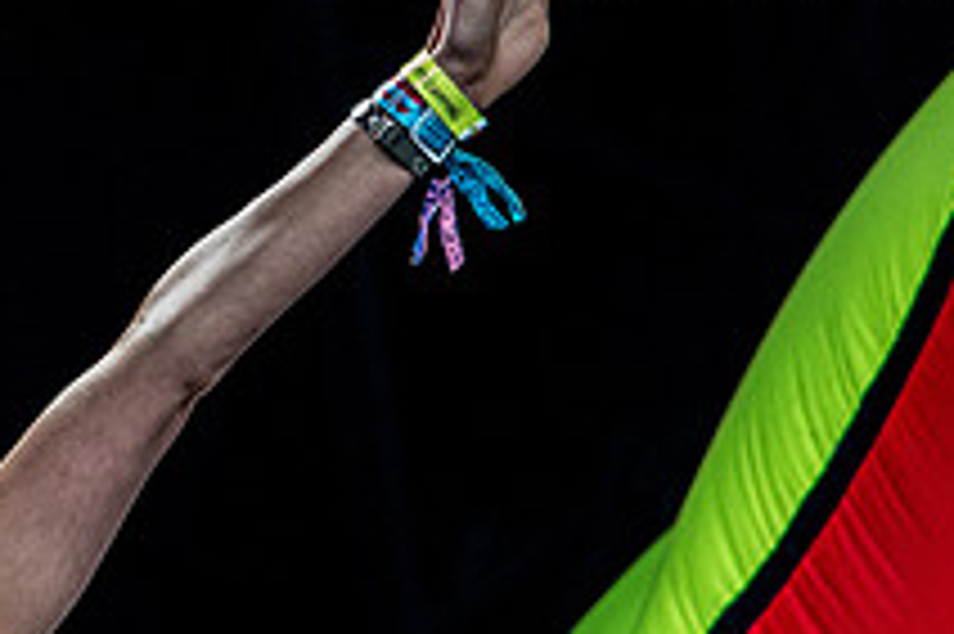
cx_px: -264
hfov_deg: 3.1
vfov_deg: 2.0
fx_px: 17794
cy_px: 383
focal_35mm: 672
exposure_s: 1/800
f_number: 5.6
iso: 6400
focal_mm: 200
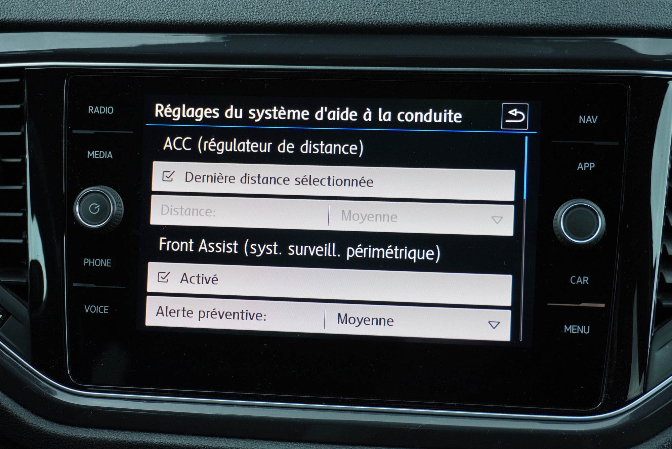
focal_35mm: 58
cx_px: 336
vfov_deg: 23.2
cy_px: 224
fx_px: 1093
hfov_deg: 34.2
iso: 800
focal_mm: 39
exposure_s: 1/60
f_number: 5.6
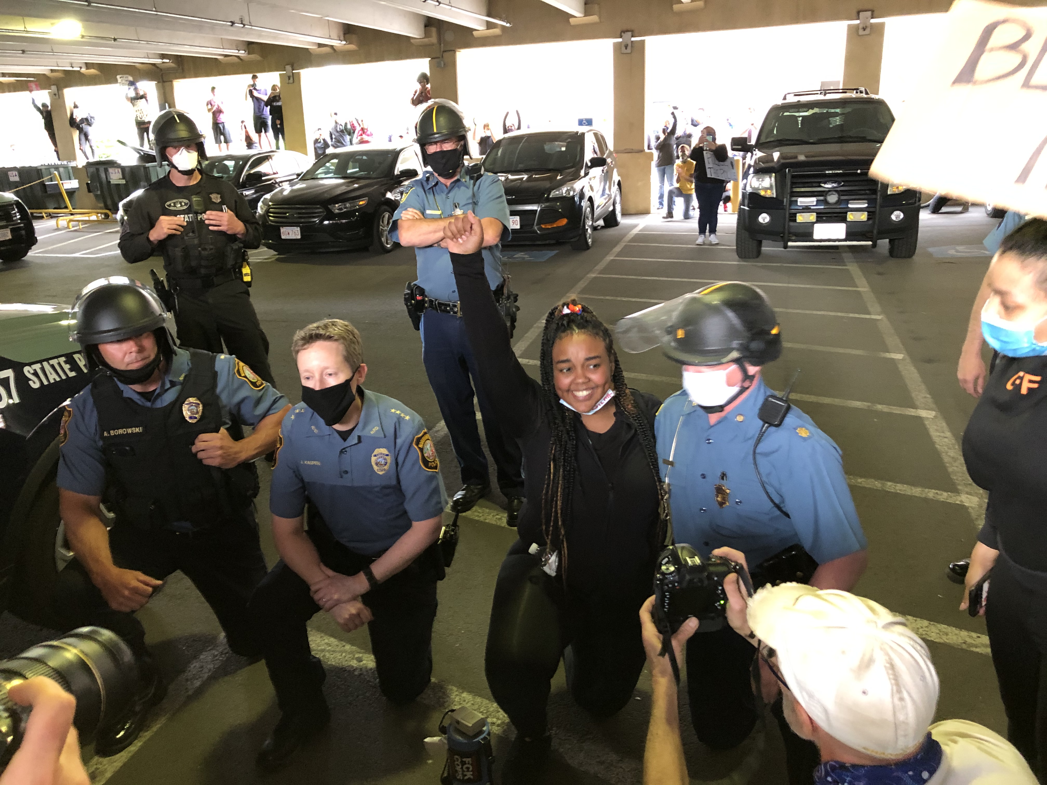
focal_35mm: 28
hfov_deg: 63.4
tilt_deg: -16.5
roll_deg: +2.9
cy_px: 392
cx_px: 524
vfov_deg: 49.7
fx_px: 847
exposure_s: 1/30
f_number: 1.8
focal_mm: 3.99
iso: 320
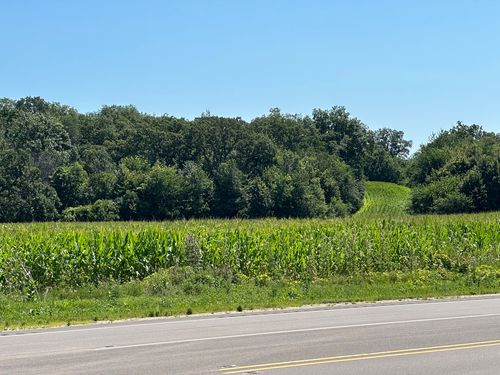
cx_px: 250
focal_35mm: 77
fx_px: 1112
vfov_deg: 19.1
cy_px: 188
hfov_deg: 25.3
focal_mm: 9
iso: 32
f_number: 2.8
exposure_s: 1/847
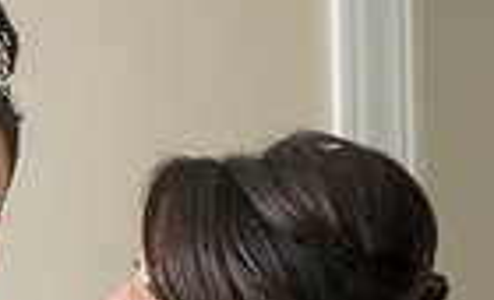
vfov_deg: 2.7
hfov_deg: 4.4
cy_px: 339
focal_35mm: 471
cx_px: -439
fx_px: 6291
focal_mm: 105
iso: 1600
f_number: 2.8
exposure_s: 1/125
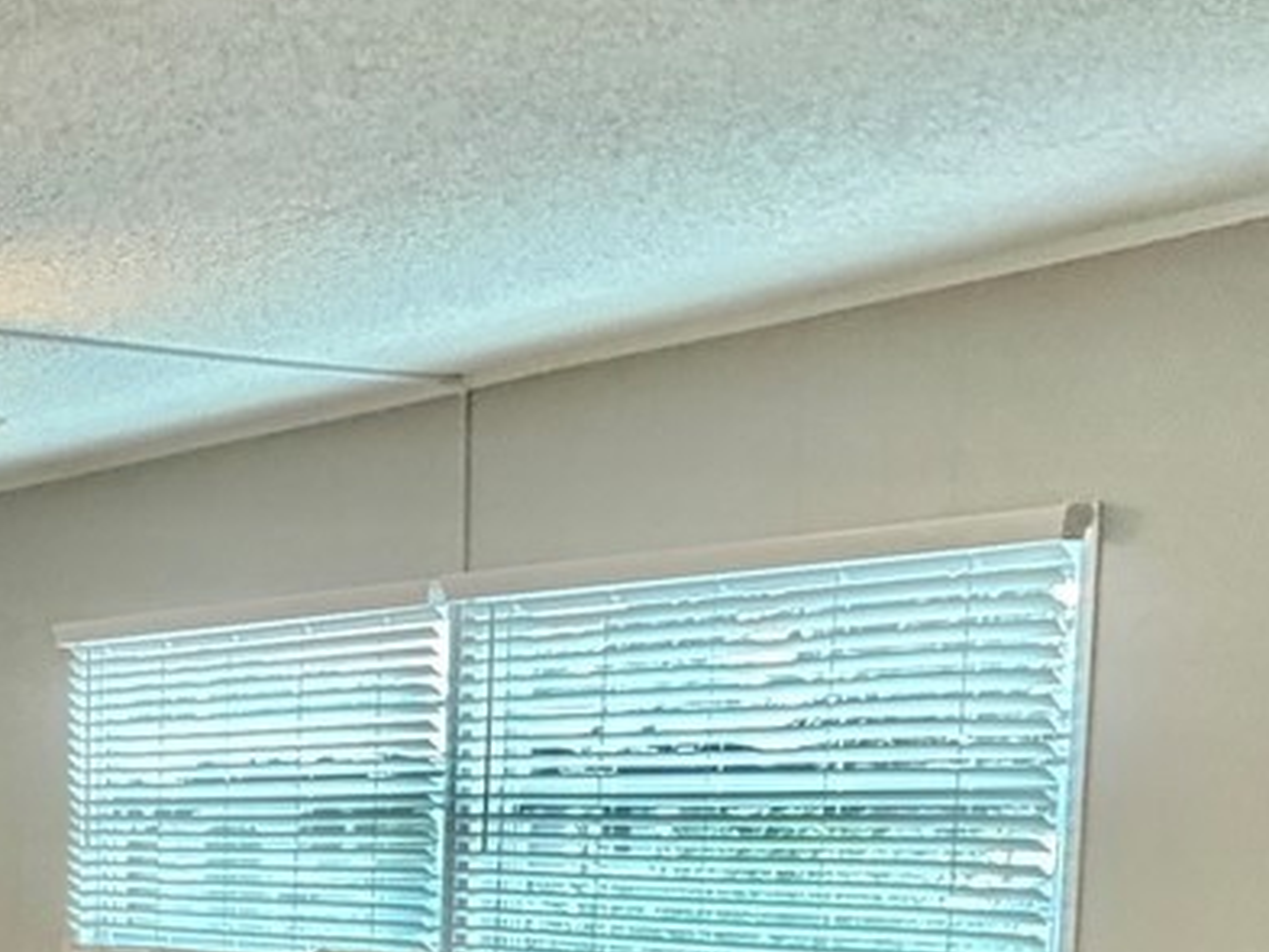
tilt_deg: -5.5
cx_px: -371
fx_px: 2090
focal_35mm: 57
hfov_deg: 28.0
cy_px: 1029
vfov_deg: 24.1
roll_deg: +0.6
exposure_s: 1/60
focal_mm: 2.22
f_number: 2.2
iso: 640
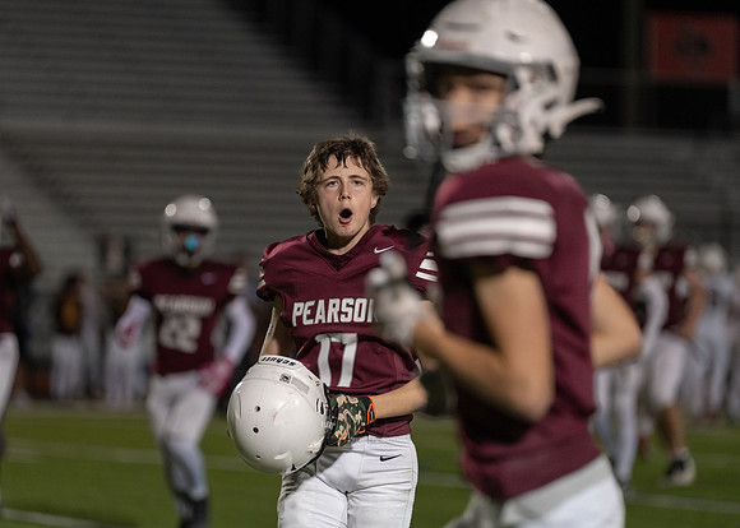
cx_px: 350
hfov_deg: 8.7
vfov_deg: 6.2
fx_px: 4858
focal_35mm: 231
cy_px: 289
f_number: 2.8
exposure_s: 1/1000
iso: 1600
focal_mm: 200
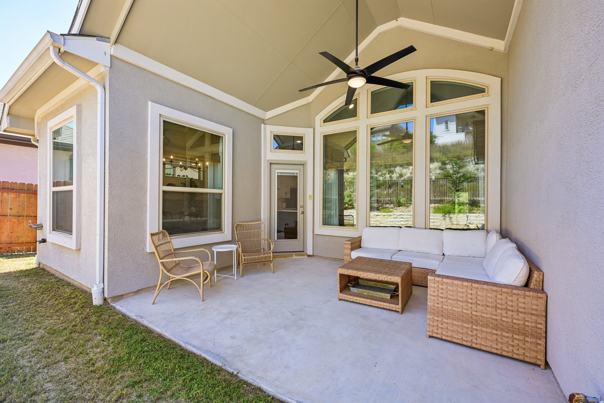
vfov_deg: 77.3
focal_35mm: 15
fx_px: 252
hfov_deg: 100.4
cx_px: 302
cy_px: 202
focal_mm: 15
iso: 100
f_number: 6.7
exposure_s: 1/60
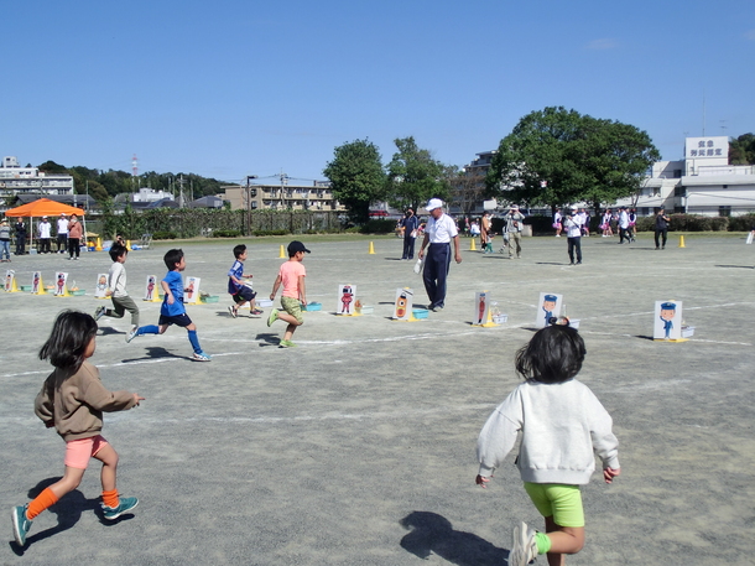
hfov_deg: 43.0
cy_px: 283
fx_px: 959
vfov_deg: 32.9
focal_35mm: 44
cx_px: 378
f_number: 4.2
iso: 100
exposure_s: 1/1250
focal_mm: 7.87
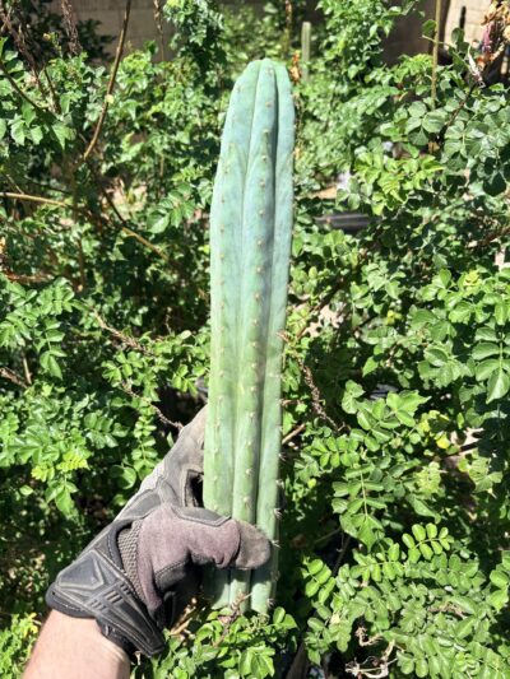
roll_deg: -2.7
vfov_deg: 67.3
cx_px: 255
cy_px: 340
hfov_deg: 53.1
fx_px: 511
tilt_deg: -35.3
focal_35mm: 26
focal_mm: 5.96
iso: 50
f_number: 1.6
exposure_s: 1/1901
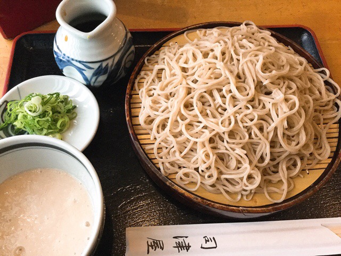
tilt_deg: -64.2
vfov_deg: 45.4
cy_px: 128
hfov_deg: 58.4
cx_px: 170
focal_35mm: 31
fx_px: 305
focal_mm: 3.3
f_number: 2.4
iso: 250
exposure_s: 1/30
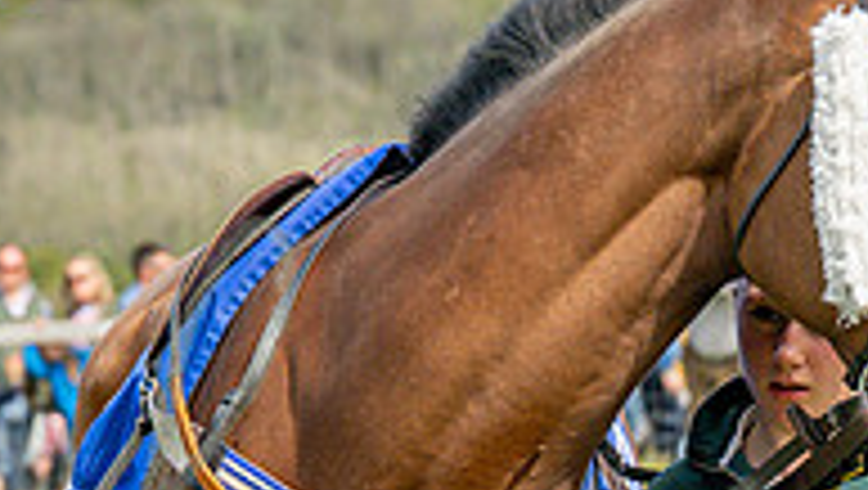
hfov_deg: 5.4
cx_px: 546
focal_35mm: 399
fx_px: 9192
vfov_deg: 3.1
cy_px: 530
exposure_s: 1/2500
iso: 400
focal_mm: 73
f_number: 4.5
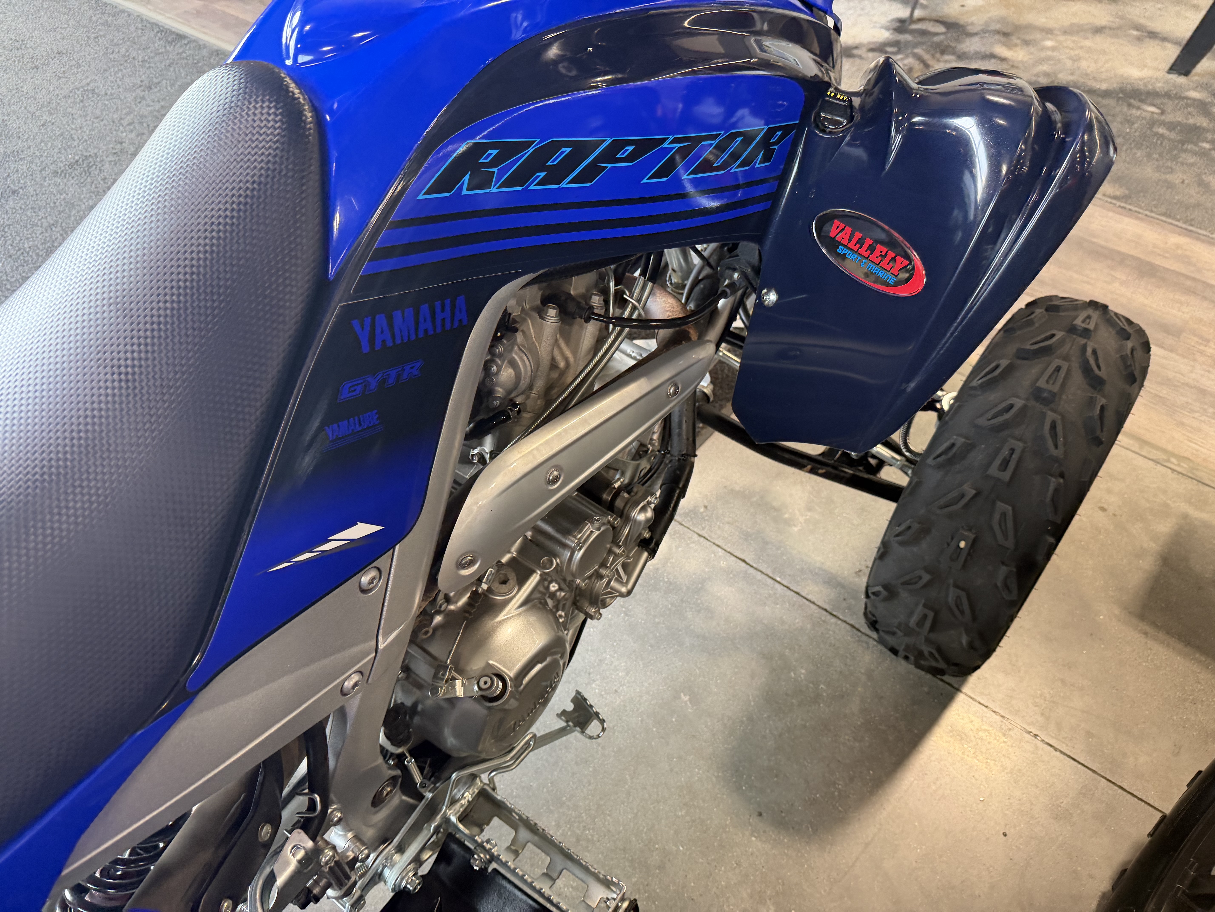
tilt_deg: -47.2
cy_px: 456
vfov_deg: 56.8
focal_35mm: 24
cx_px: 608
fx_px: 842
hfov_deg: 71.6
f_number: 1.78
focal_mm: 6.76
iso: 200
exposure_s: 1/60
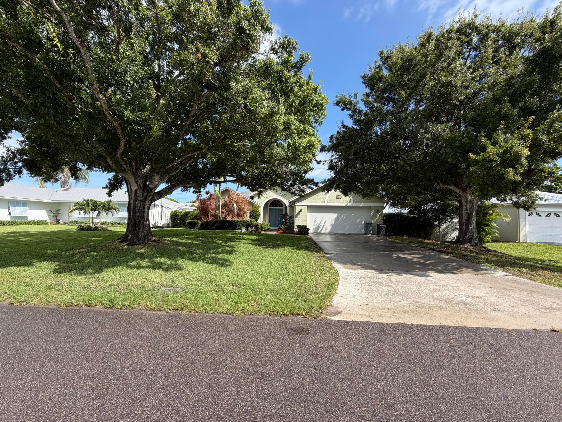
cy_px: 211
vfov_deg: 85.7
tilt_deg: +2.3
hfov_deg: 102.1
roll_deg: -0.6
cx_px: 281
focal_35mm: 14
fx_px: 227
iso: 40
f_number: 2.2
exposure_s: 1/770
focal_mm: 2.22
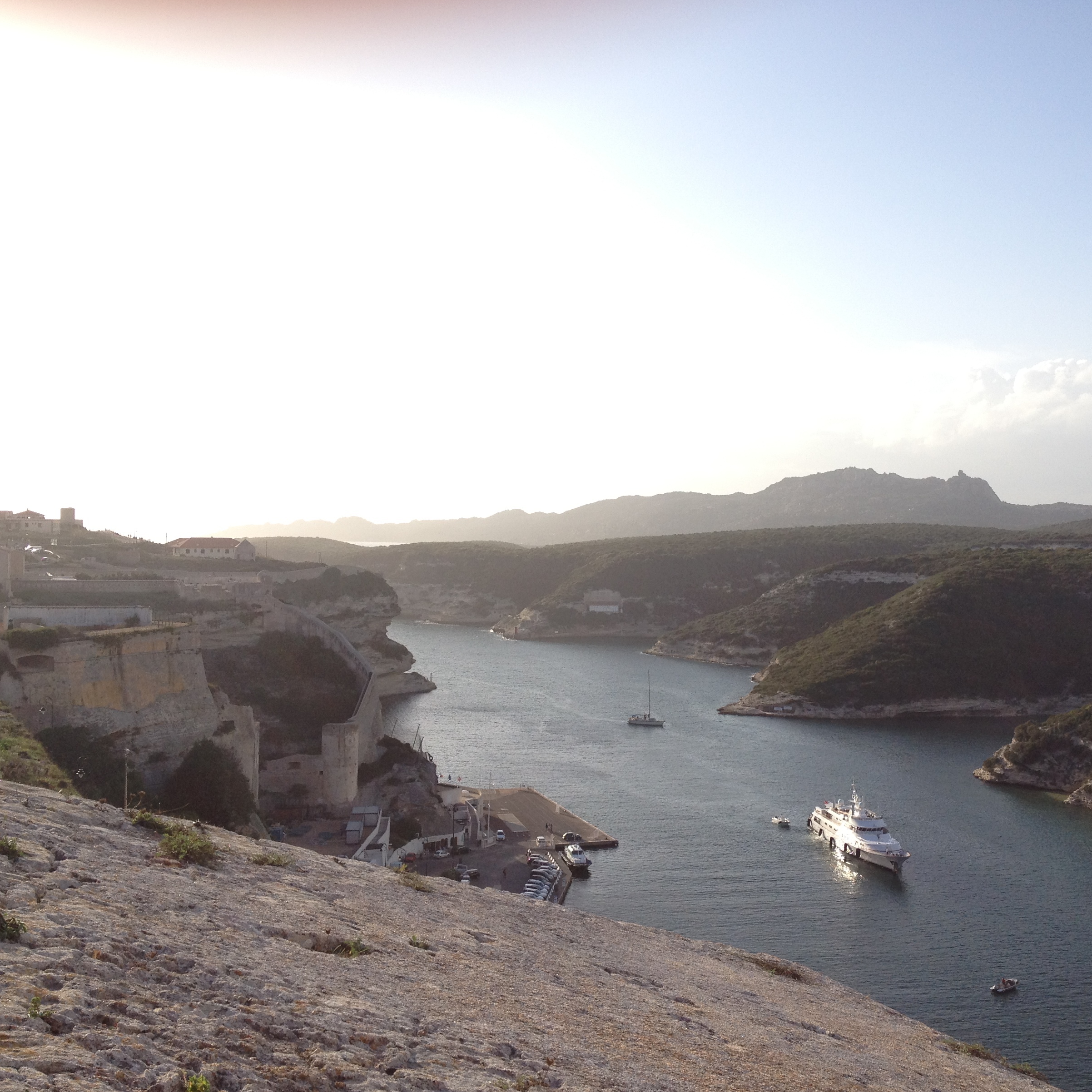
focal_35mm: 42
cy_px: 543
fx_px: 1499
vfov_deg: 40.0
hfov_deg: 39.8
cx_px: 672
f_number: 2.4
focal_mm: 4.28
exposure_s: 1/1381
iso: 64
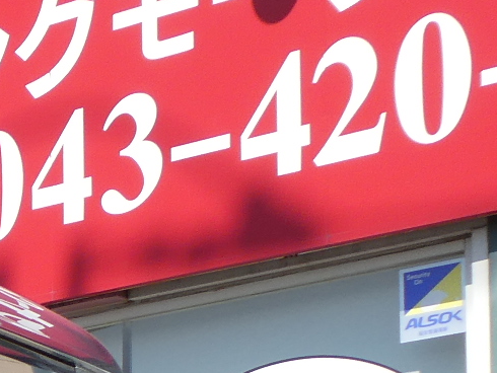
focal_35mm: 166
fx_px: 2385
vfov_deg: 8.5
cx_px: -624
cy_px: 758
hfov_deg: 10.5
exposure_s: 1/800
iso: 80
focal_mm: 5.4
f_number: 3.5
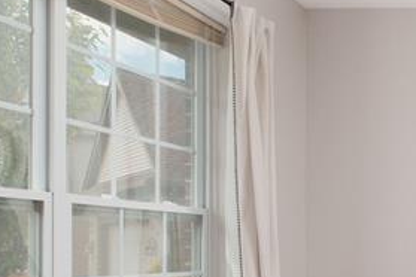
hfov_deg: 28.0
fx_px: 636
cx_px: 579
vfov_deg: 24.1
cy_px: 235
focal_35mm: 55
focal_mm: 10
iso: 800
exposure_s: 1/250
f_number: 7.1
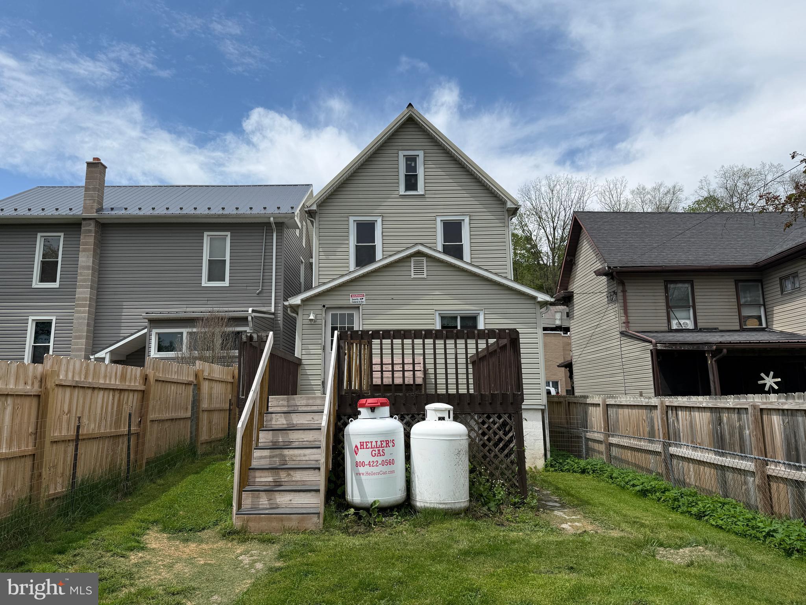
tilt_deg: +10.5
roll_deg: +1.1
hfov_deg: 71.6
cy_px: 302
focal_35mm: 24
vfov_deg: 56.8
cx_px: 403
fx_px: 559
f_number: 1.78
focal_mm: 6.76
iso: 80
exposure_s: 1/6711
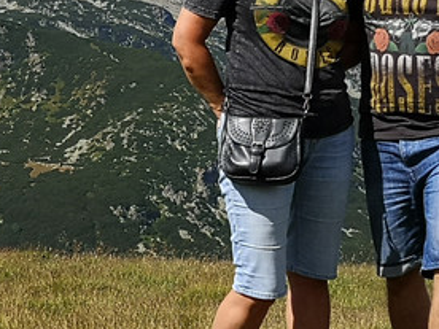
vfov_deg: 12.3
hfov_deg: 16.4
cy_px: 208
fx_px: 1522
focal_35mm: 120
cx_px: 290
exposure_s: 1/2451
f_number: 1.8
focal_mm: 3.95
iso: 50
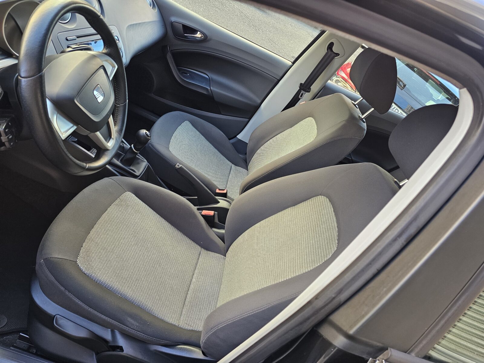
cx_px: 242
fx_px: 322
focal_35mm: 23
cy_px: 182
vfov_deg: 58.9
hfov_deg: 73.9
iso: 200
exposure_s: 1/190
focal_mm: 6.3
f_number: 1.7
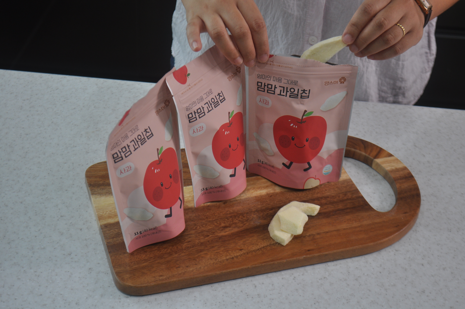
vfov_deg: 18.9
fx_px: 929
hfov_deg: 28.1
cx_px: 232
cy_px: 154
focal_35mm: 72
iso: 400
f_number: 5.3
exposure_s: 1/100
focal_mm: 48
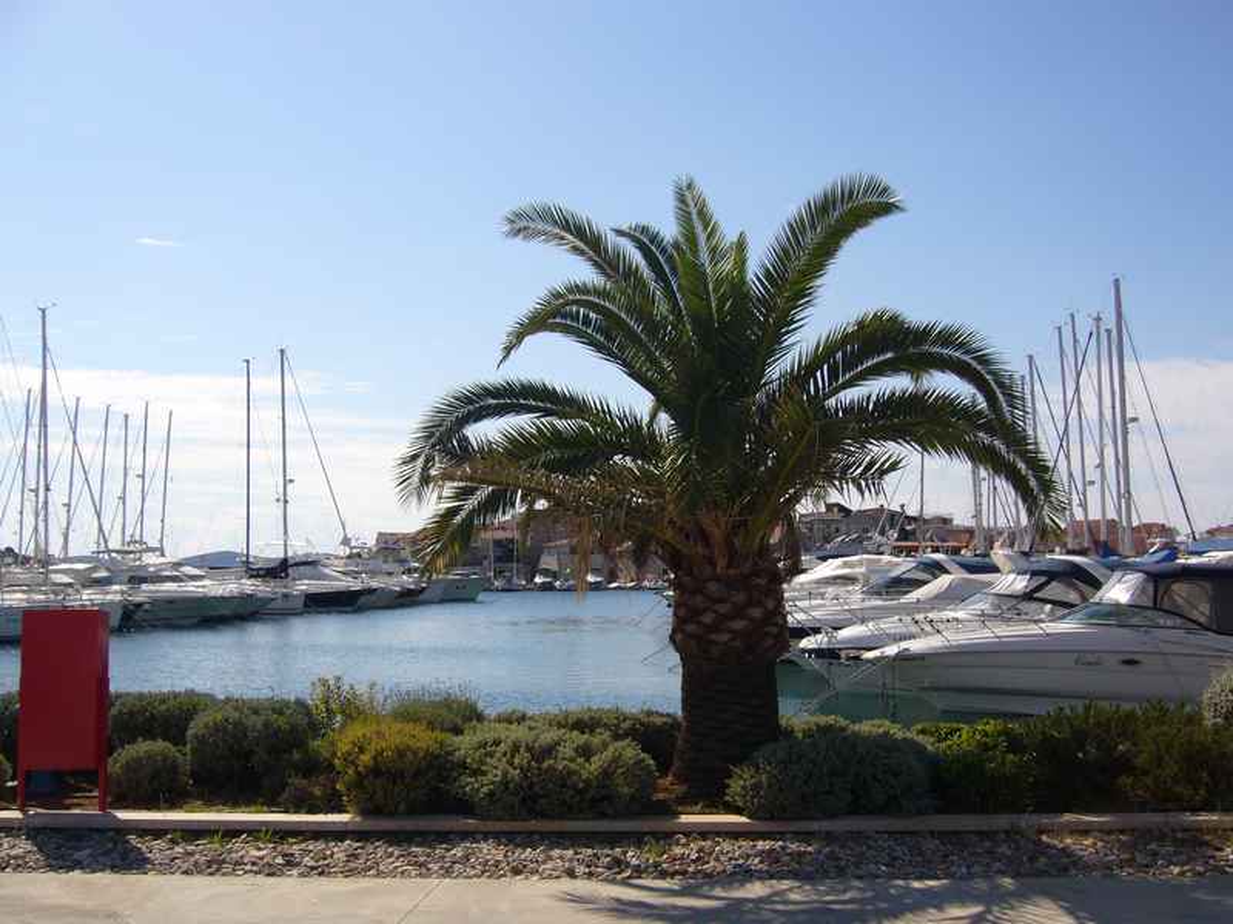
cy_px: 462
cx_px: 616
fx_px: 1247
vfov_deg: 40.7
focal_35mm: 35
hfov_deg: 52.6
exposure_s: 1/500
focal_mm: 5.8
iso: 80
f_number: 5.6
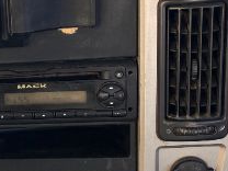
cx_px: -44
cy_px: 100
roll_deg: +3.8
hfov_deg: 22.5
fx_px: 527
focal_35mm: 80
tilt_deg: -30.9
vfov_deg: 18.4
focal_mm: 5.1
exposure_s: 1/350
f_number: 1.6
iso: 50
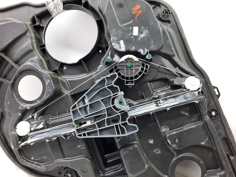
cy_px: 88
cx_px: 118
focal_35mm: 25
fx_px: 170
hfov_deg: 69.4
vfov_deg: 54.9
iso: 200
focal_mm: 4.6
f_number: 2
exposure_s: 1/50
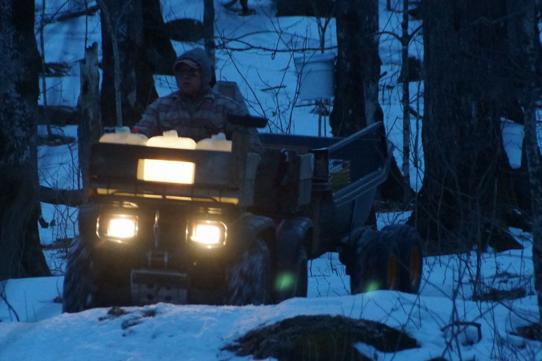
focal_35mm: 315
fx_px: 4741
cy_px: 180
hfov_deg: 6.5
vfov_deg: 4.4
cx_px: 271
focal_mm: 210
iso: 1600
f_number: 6.3
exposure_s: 1/25
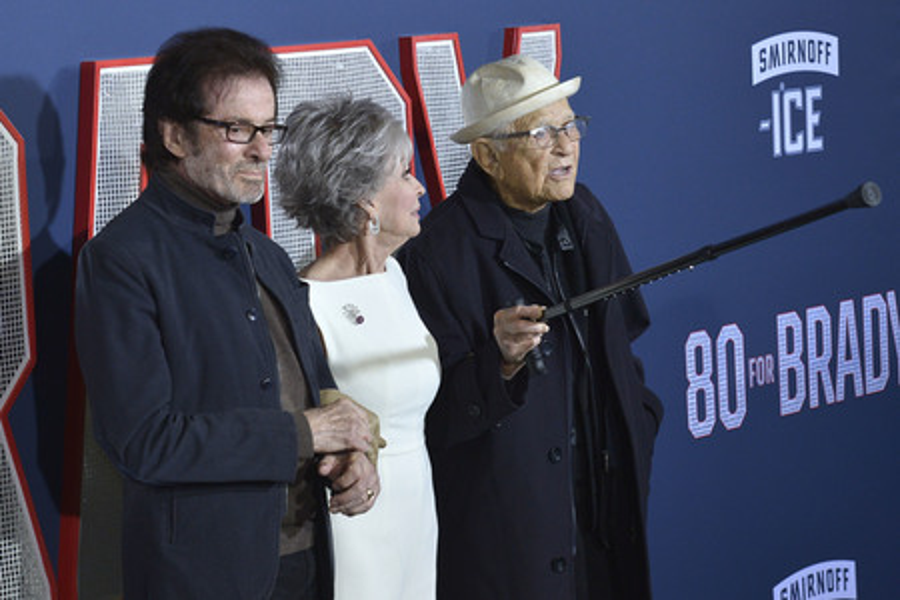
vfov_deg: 11.8
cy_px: 300
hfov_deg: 17.6
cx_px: 450
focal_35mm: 116
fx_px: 2900
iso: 2000
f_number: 6.3
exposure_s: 1/320
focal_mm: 116
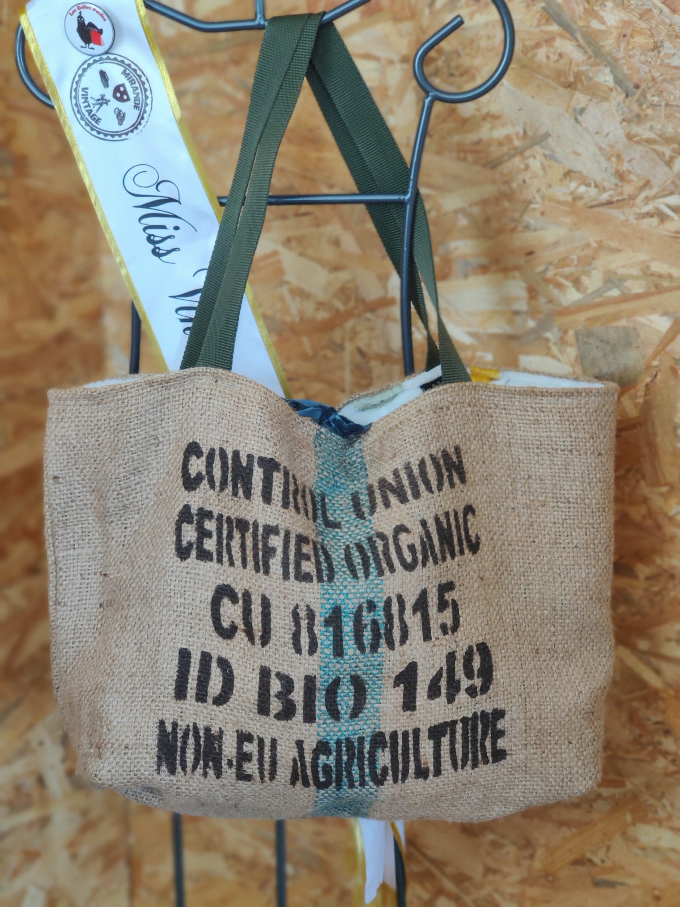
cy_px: 454
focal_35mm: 74
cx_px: 340
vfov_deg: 26.3
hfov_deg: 19.9
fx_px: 1938
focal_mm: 6.95
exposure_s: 1/50
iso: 800
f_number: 2.44
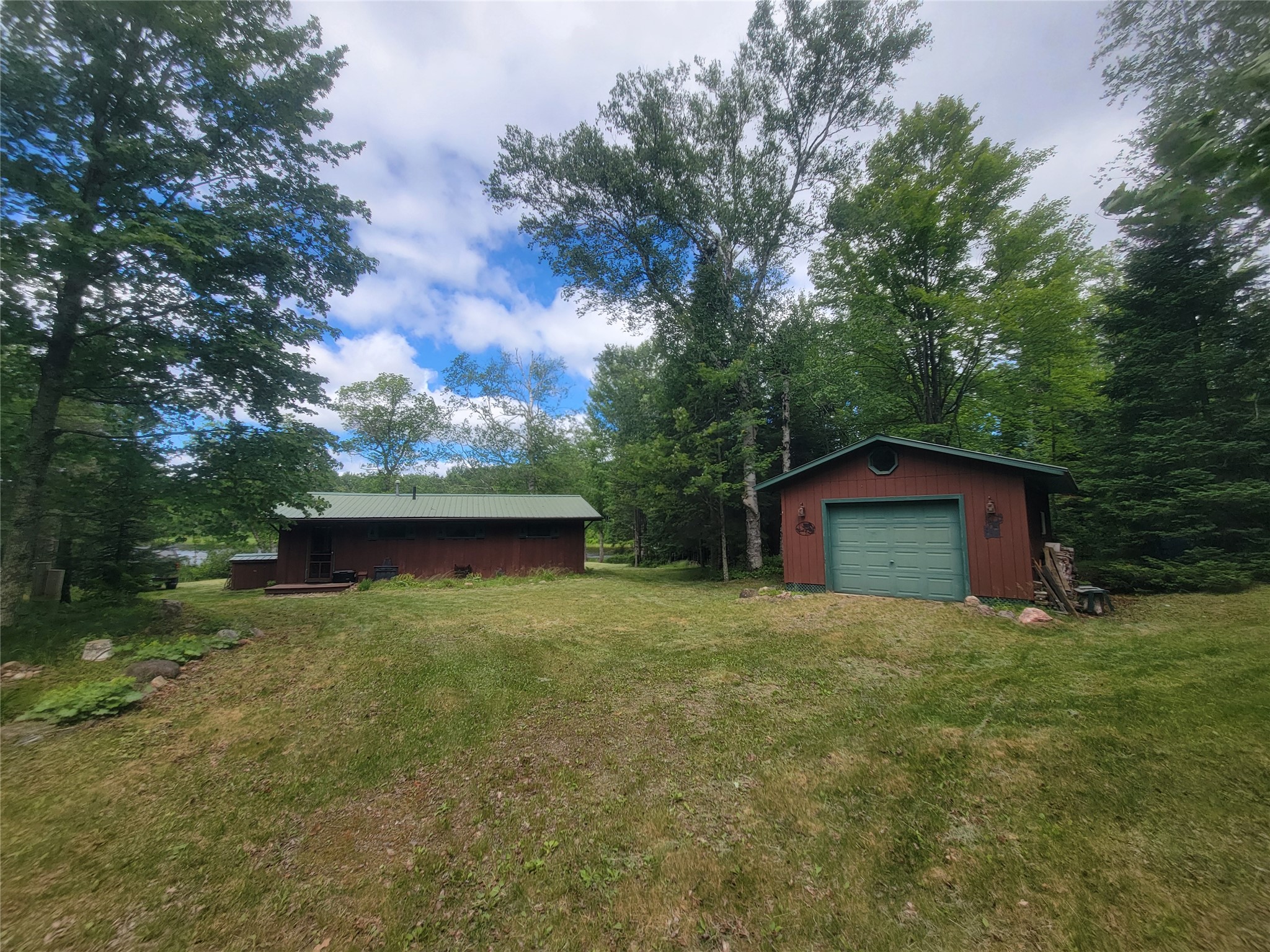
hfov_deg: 106.2
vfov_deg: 89.9
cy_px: 476
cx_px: 635
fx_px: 477
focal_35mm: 13
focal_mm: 2.2
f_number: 2.2
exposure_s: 1/1033
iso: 50
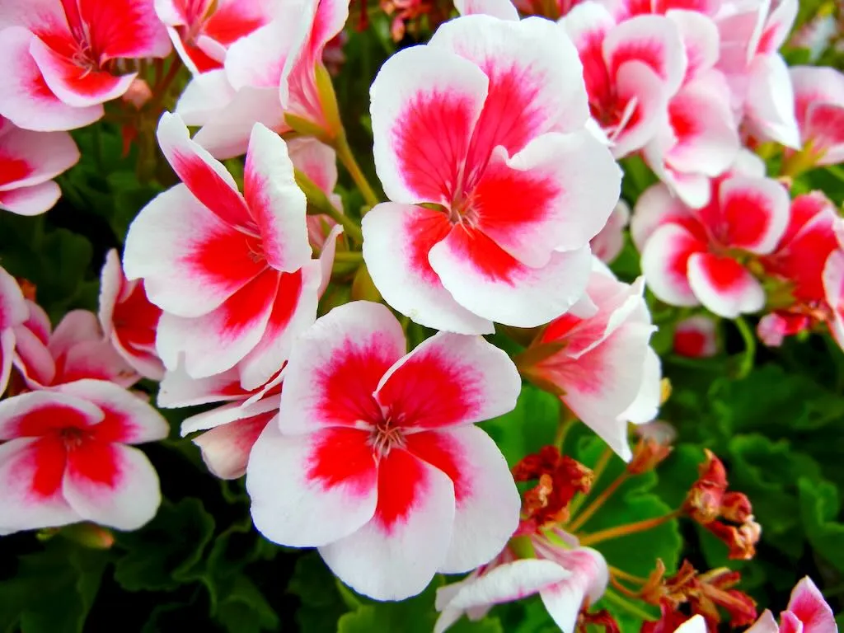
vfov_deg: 46.8
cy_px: 316
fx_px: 731
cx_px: 422
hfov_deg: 60.0
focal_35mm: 30
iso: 160
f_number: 3.5
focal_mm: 5.4
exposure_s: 1/478
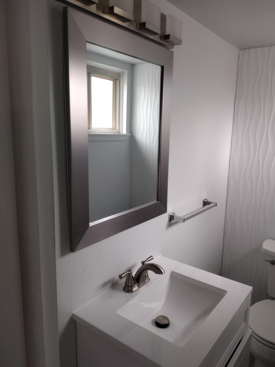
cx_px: 138
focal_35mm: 27
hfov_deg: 51.4
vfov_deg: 65.3
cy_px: 184
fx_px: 286
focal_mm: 4.71
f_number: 1.7
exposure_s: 1/60
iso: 198
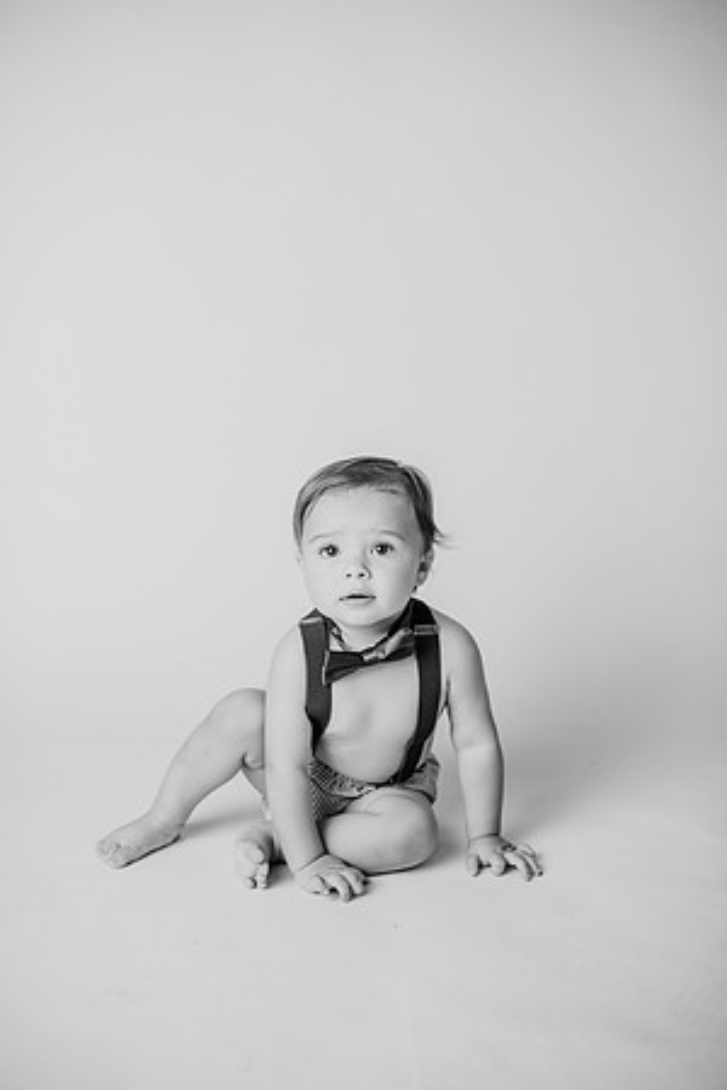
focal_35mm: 50
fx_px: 1514
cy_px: 545
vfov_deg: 39.6
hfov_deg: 27.0
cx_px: 364
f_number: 2.2
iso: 100
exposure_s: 1/160
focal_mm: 50
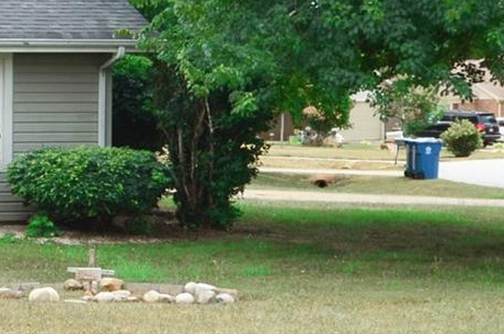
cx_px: -419
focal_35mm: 140
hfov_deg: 13.2
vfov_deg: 9.7
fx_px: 1960
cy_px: 238
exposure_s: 1/200
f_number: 11
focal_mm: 21
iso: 200
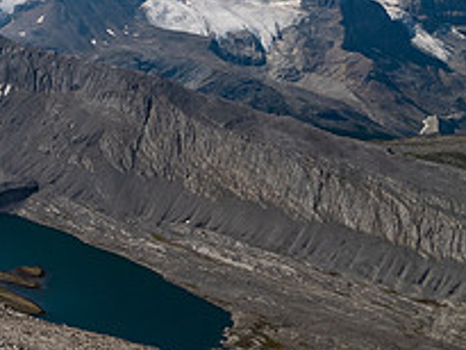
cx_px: -107
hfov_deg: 25.4
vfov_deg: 21.5
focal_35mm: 68
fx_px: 916
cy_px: 106
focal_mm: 12
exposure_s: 1/320
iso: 200
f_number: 8
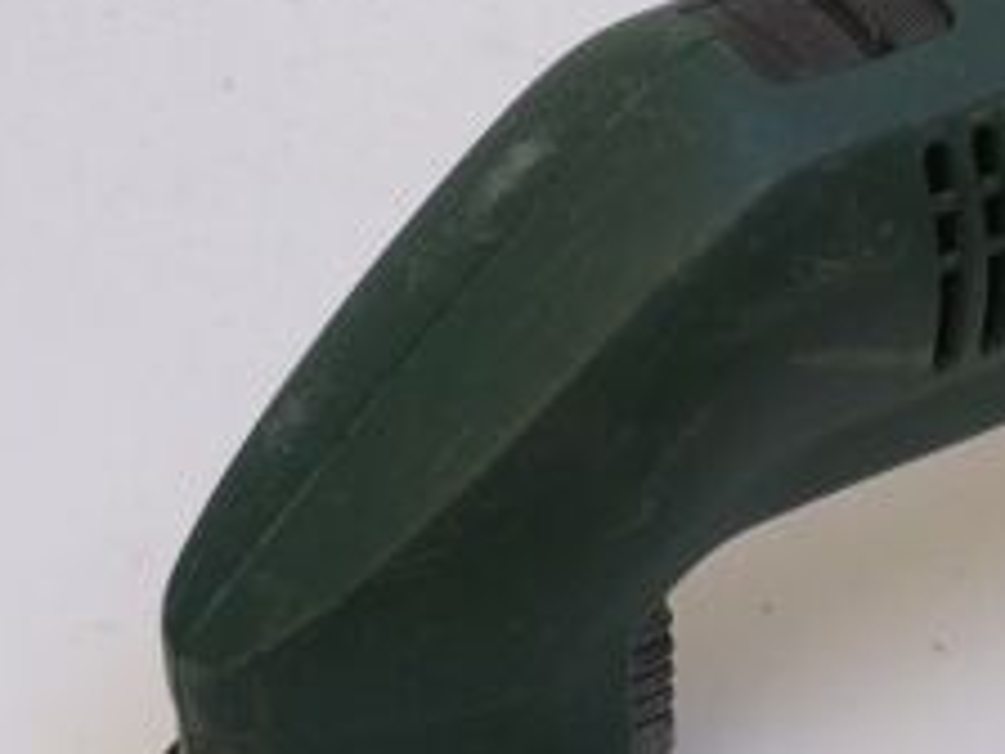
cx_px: 1036
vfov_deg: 9.1
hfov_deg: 12.0
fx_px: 4732
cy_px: 346
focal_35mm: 163
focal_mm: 13.6
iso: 125
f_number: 4.6
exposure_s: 1/80
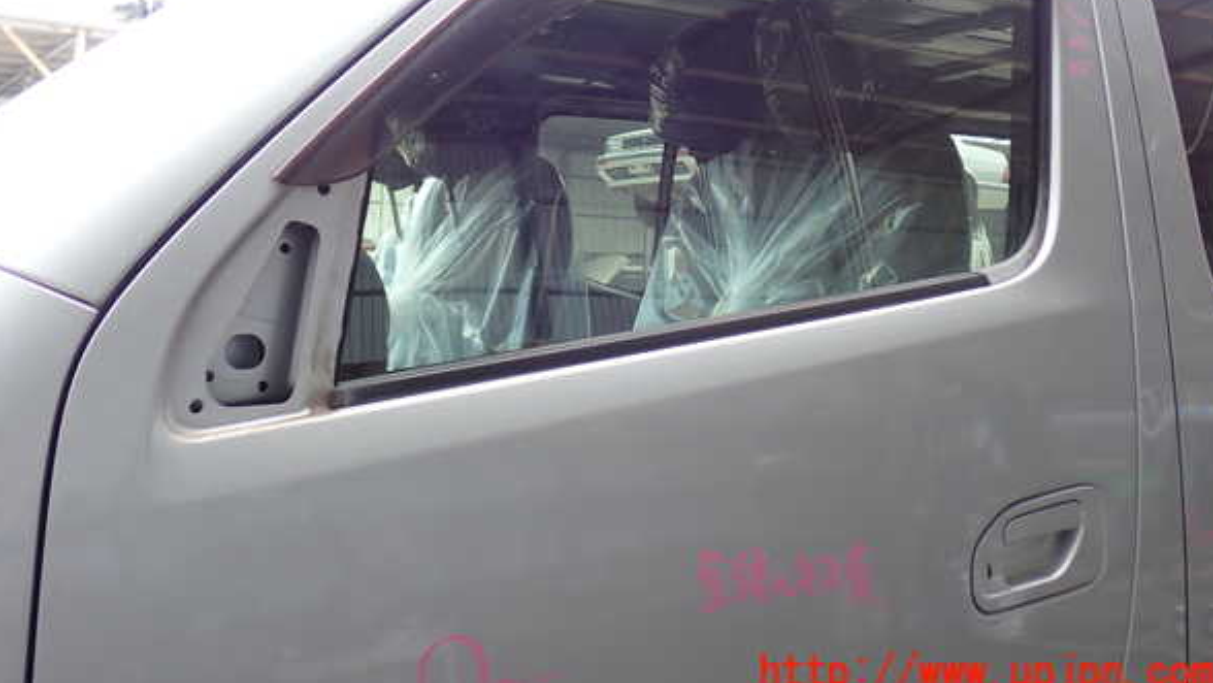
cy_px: 235
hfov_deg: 50.5
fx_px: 1287
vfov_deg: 29.5
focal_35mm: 40
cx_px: 606
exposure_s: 1/125
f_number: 2.5
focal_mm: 6.37
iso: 100
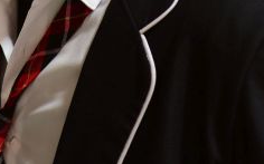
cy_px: -132
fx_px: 2113
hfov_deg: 7.1
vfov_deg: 4.4
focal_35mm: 294
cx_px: 76
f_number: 2.5
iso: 1000
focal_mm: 85
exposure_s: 1/125
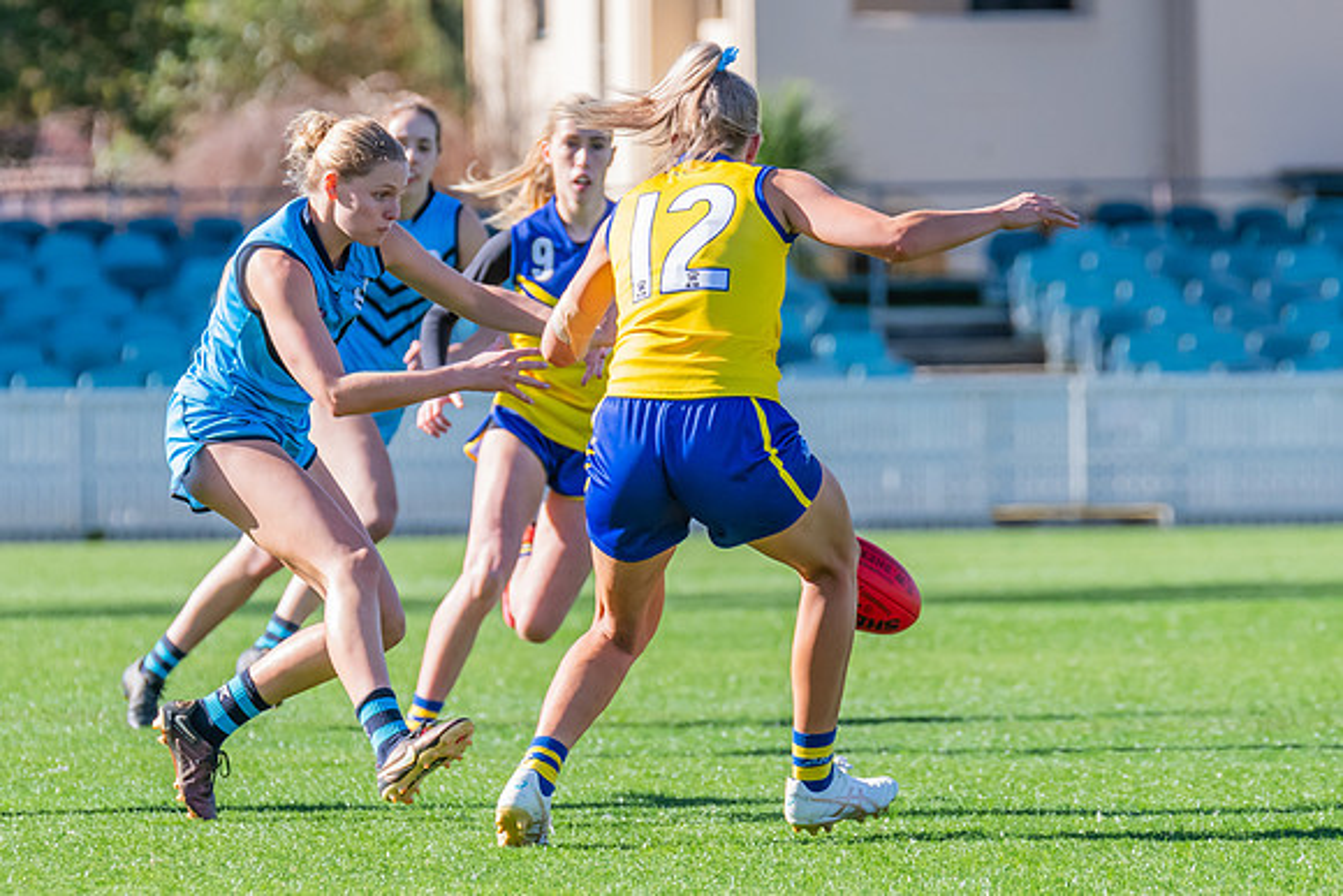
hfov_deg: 3.6
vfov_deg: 2.4
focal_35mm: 576
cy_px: 478
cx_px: 621
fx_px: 21510
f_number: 8
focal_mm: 330
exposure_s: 1/1250
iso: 800
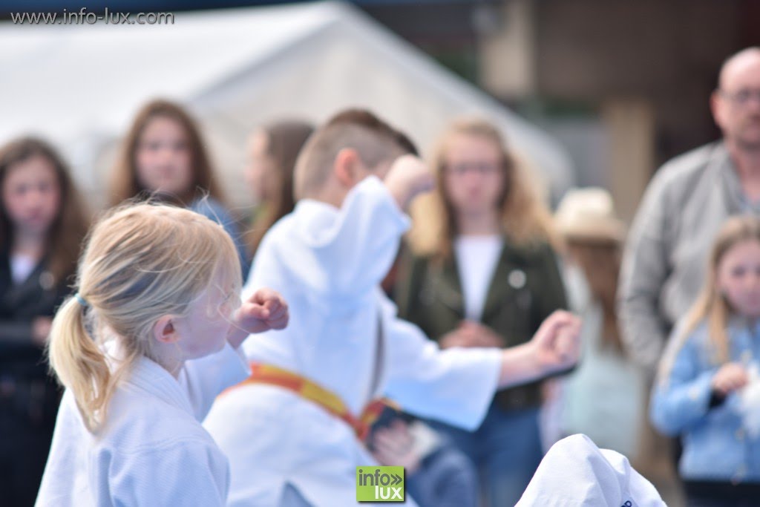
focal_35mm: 225
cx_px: 380
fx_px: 4750
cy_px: 254
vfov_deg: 6.1
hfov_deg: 9.1
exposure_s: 1/500
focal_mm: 150
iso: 100
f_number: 3.5
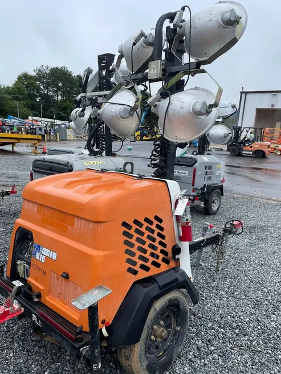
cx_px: 138
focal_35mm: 29
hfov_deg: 48.2
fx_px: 314
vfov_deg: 61.5
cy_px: 205
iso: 50
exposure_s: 1/121
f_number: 1.6
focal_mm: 4.2
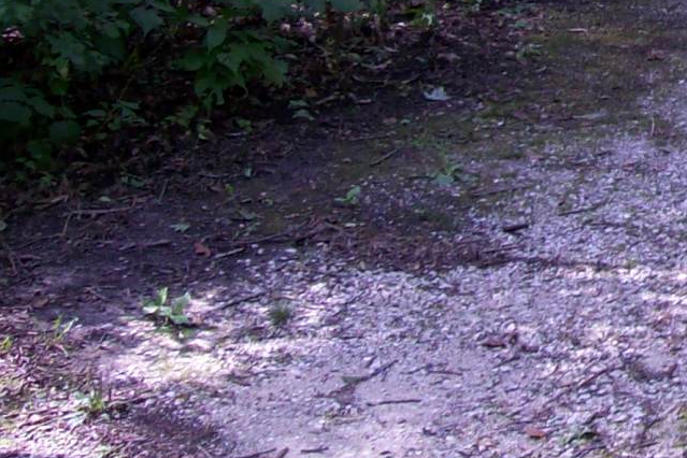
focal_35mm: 120
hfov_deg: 15.8
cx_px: 997
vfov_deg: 11.1
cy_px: -187
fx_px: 2290
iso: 80
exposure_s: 1/90.1
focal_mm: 6
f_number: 2.7
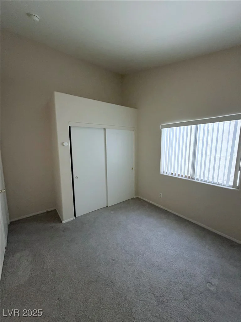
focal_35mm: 14
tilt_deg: -6.3
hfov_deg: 85.7
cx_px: 120
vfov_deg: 102.1
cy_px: 161
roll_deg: +0.5
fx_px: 130
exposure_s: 1/60
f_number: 2.2
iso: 200
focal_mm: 2.22
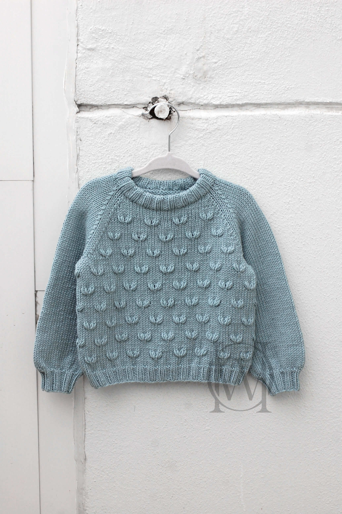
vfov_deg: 27.0
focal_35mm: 75
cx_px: 171
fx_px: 1071
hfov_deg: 18.1
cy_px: 257
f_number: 5.6
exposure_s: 1/125
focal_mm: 50
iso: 320
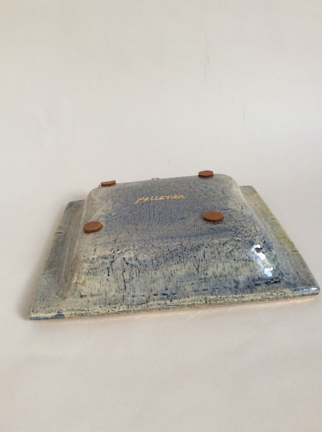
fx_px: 398
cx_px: 161
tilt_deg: -27.3
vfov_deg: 56.9
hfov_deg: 44.1
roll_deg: +3.6
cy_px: 216
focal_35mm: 32
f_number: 2.4
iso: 40
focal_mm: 3.3
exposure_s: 1/25
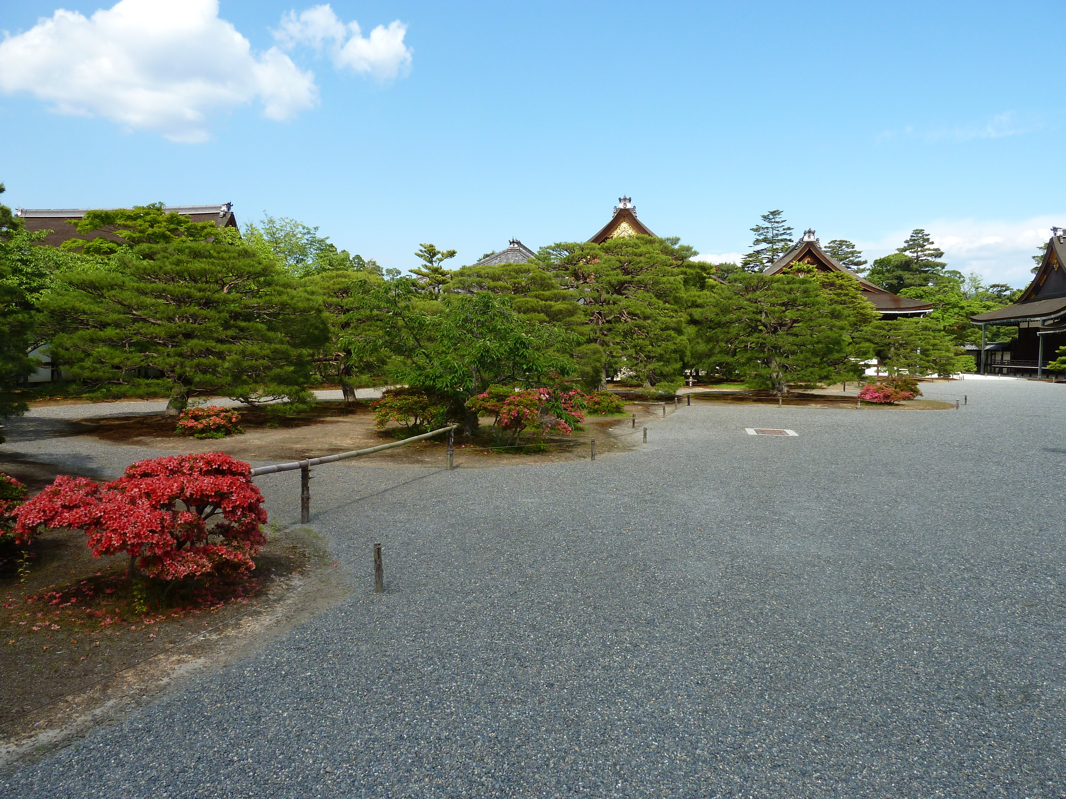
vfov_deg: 54.9
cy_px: 400
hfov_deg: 69.4
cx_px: 533
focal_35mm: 25
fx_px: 770
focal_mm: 4.1
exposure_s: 1/400
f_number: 4
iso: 80
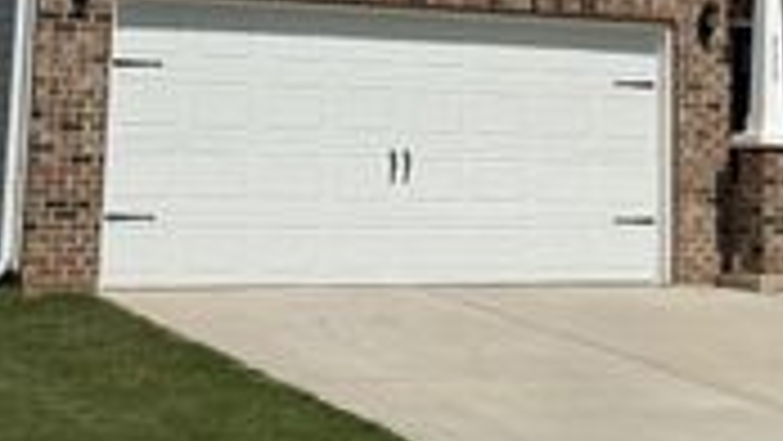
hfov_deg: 18.3
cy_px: -214
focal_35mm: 116
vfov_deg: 10.1
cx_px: 616
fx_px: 2409
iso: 80
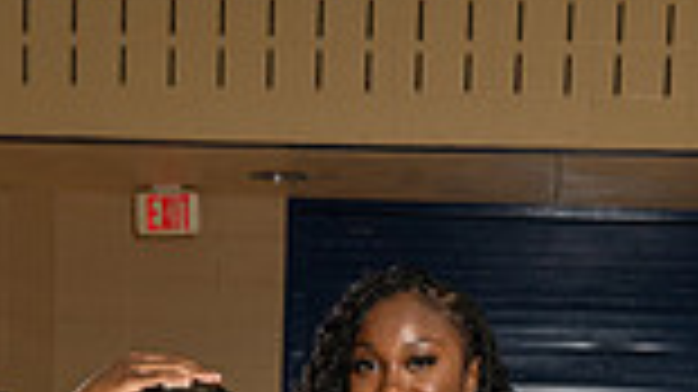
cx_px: 338
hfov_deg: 16.4
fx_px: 2423
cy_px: 982
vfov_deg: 8.4
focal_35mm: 131
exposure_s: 1/250
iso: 500
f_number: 5.6
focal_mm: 43
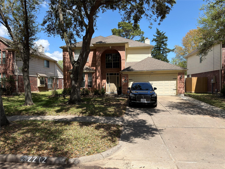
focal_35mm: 24
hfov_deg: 71.6
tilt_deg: -0.5
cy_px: 84
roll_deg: +0.8
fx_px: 156
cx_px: 112
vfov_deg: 56.8
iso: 64
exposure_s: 1/2660
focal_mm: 6.76
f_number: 1.78
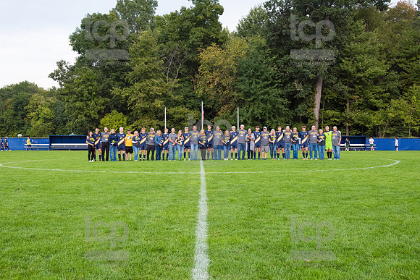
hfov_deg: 47.8
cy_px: 140
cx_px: 210
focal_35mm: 41
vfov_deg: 32.9
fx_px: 474
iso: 2000
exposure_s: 1/640
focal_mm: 40
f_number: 6.3
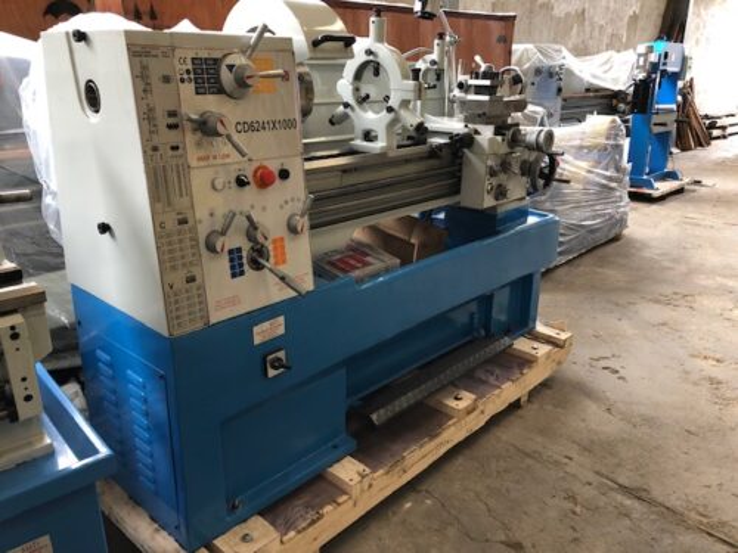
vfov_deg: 49.7
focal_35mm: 28
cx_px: 369
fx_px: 597
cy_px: 276
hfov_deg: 63.4
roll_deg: -0.4
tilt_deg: -19.0
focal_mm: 4
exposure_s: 1/20
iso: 40
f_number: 1.8
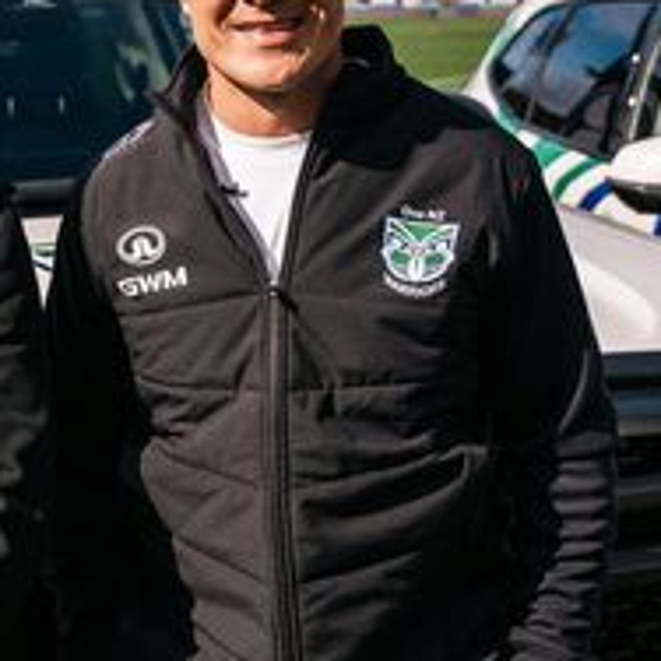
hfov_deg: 16.5
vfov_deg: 17.3
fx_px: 2160
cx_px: -176
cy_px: 151
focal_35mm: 100
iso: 250
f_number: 3.5
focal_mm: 34.7
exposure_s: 1/3200
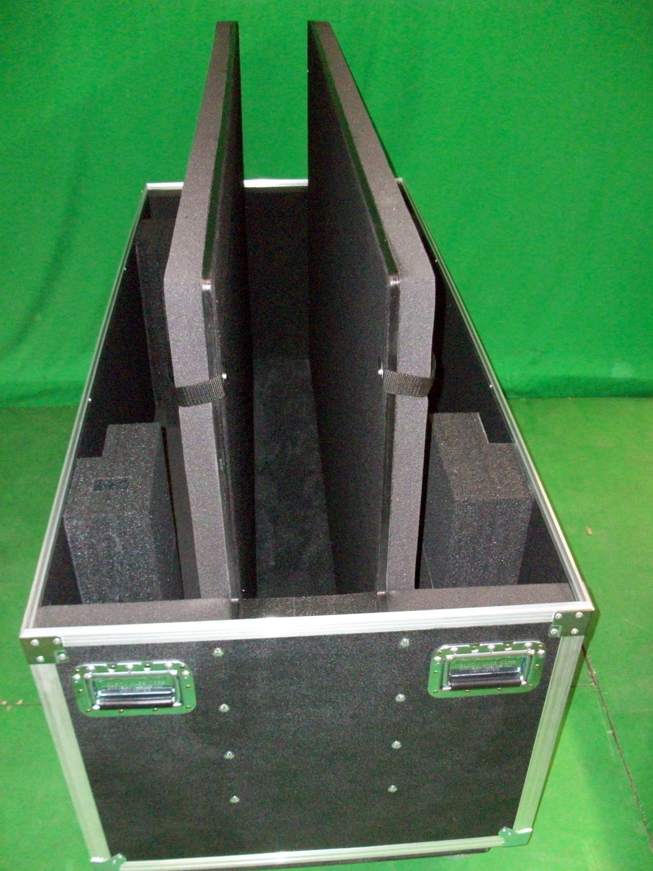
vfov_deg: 54.0
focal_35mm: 34
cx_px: 326
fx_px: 855
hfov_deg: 41.8
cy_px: 436
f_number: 2.8
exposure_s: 1/30
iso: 320
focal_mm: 5.7
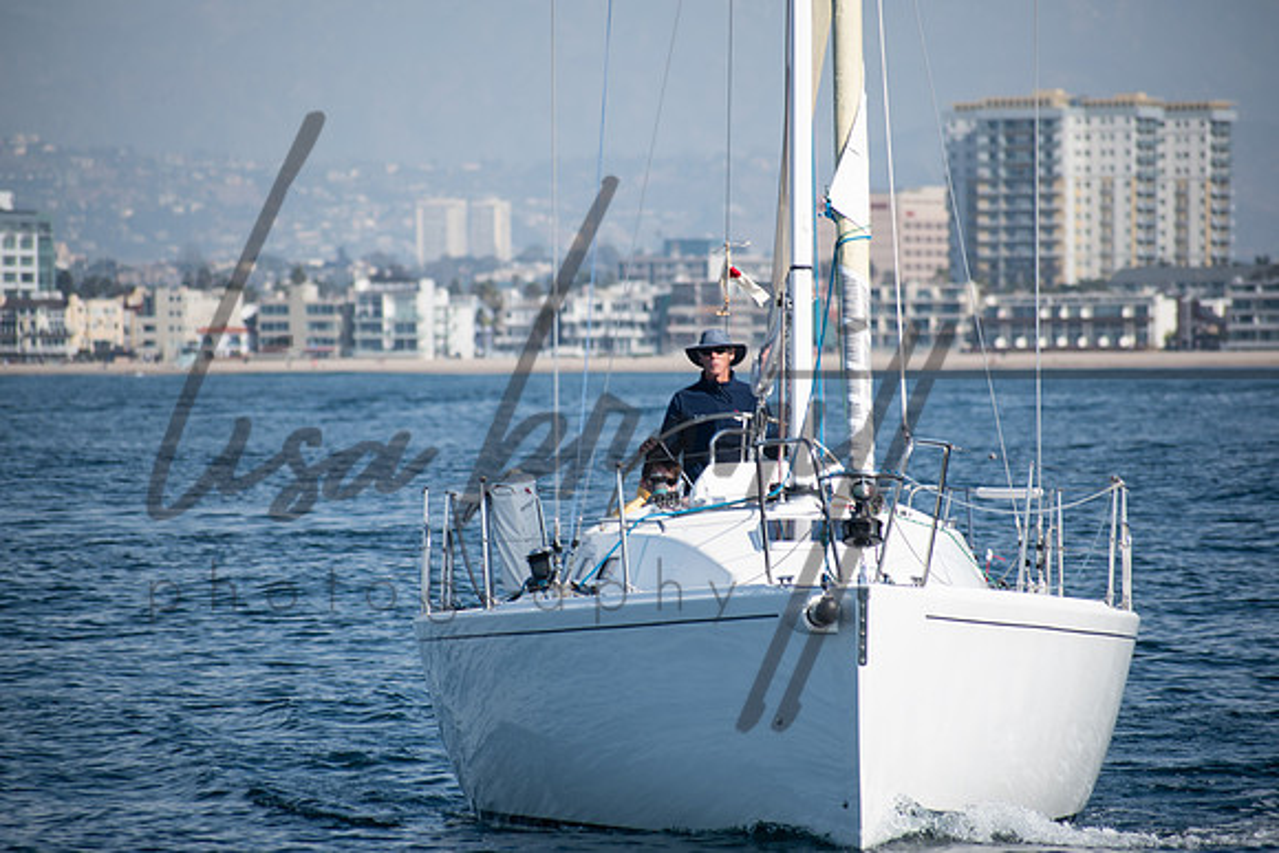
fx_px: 11726
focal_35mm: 330
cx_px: 640
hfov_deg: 6.2
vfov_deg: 4.2
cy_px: 426
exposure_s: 1/500
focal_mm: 220
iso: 100
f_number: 5.6
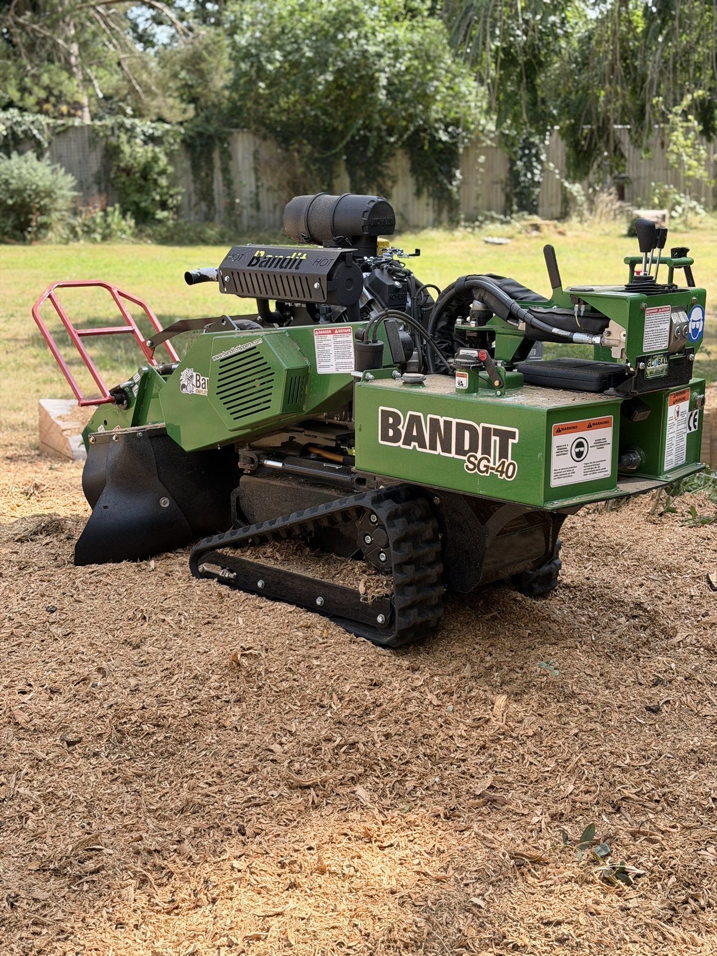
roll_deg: +2.2
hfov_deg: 30.3
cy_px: 478
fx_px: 1326
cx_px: 358
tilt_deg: -14.6
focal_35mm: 48
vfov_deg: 39.7
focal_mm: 6.76
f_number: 1.78
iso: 64
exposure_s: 1/987
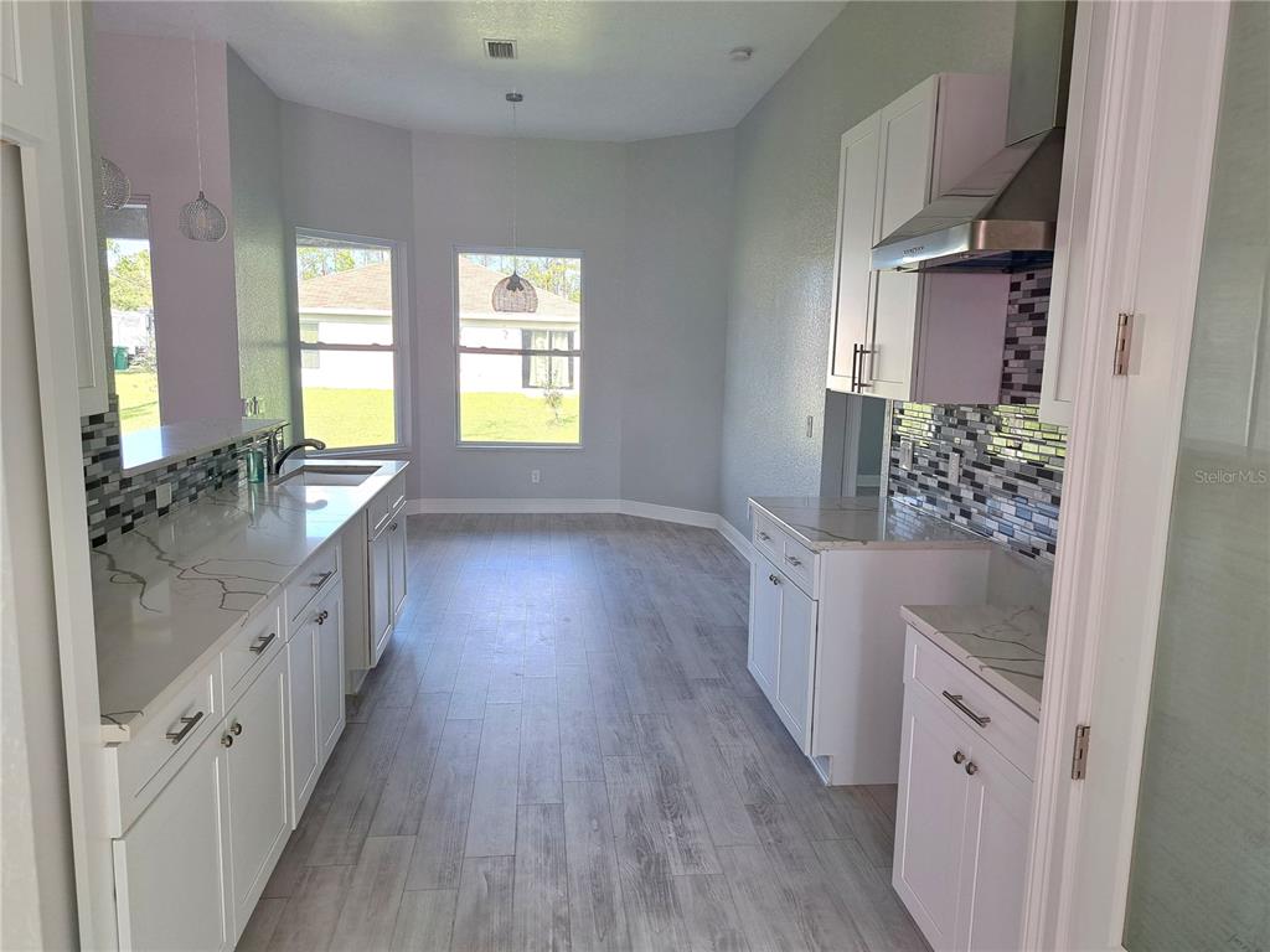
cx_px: 635
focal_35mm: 24
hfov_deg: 71.6
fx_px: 881
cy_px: 476
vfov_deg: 56.8
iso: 50
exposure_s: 1/120
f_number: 1.8
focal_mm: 5.23
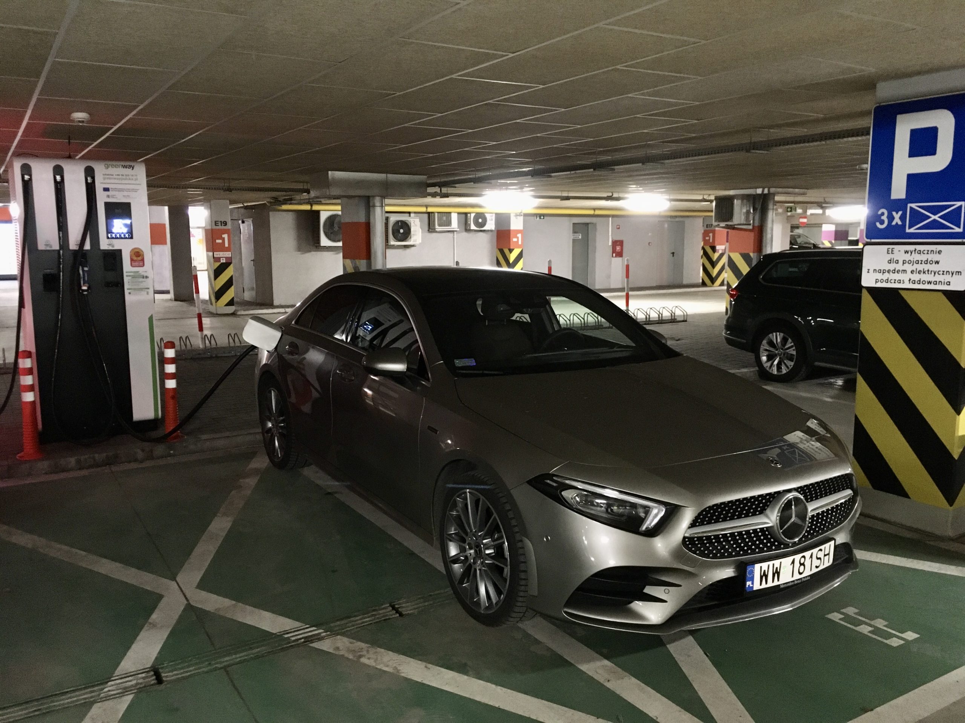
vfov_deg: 48.2
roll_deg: +0.9
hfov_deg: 61.7
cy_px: 362
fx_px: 808
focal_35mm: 29
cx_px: 482
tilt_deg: -7.9
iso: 500
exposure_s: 1/17
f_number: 2.2
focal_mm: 4.15
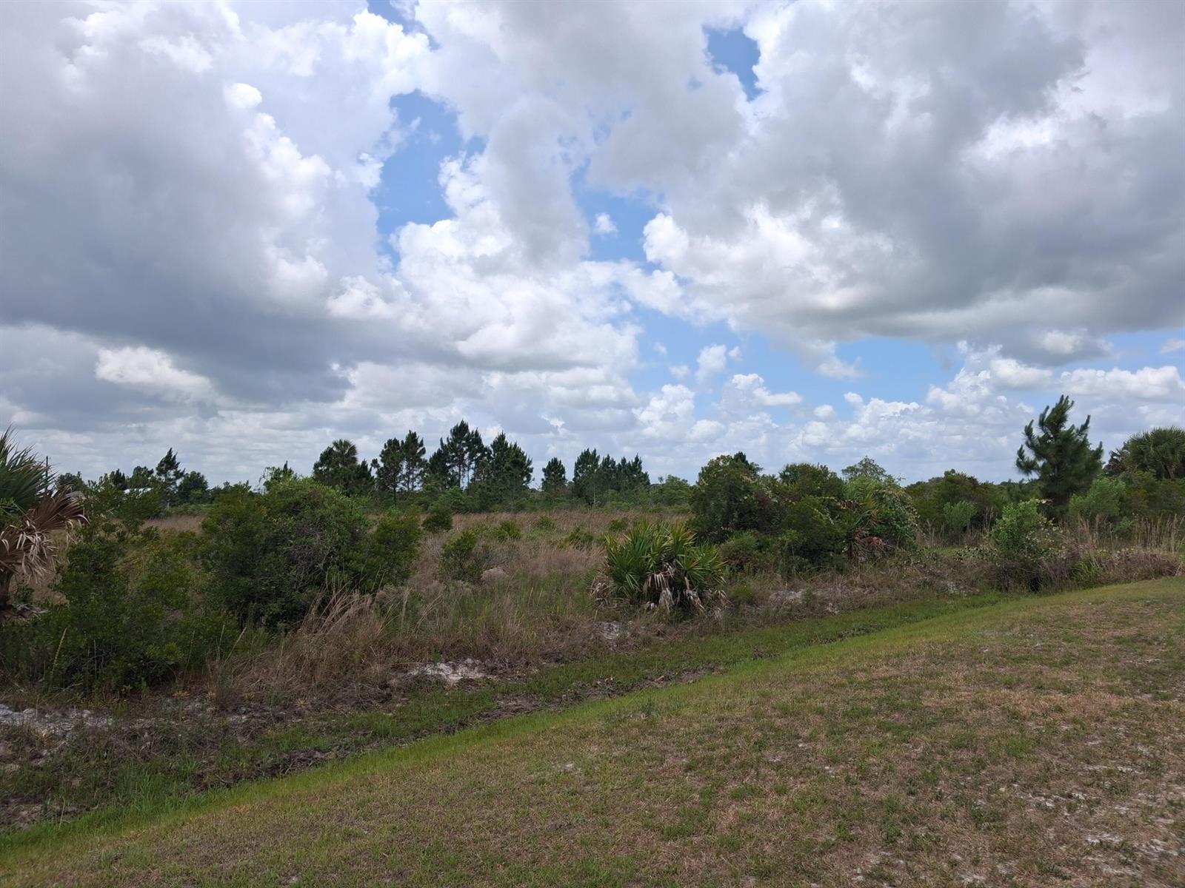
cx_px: 592
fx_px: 924
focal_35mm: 27
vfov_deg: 51.4
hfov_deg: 65.3
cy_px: 444
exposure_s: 1/701
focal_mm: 4
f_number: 1.8
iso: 25
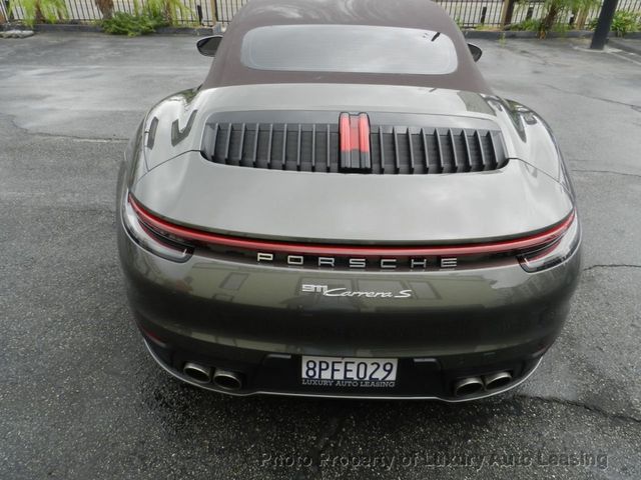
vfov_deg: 58.9
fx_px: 426
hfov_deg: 73.9
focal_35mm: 23
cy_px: 240
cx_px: 320
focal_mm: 4
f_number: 8
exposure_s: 1/50
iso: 160
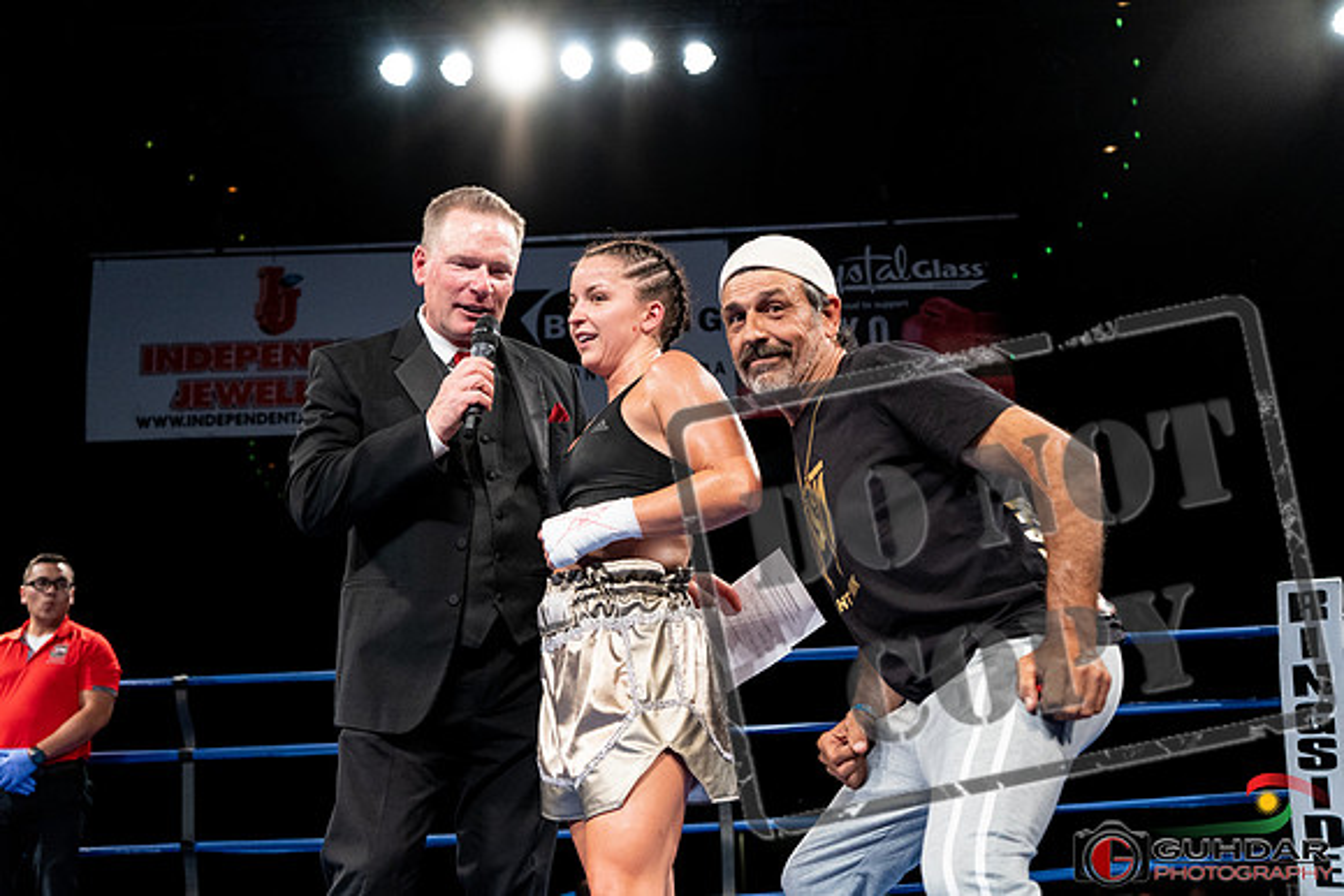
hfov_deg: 47.4
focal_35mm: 41
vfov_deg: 32.6
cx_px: 672
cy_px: 448
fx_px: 1531
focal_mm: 41
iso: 3200
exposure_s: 1/800
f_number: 4
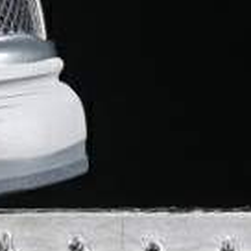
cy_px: -70
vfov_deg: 5.1
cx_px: -353
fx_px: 2806
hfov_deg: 5.0
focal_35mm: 342
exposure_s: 1/80
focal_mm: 50
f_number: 7.1
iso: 160
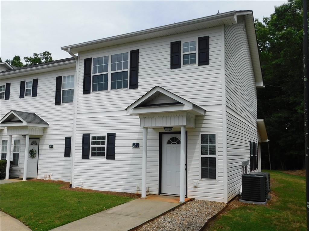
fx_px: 268
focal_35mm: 30
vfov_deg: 46.8
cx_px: 154
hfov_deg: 60.0
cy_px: 116
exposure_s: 1/500
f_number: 6.4
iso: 125
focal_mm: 5.3
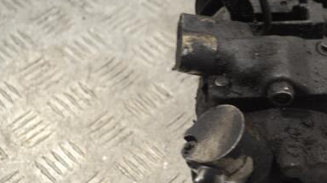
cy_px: 93
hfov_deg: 20.5
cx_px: 221
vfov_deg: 11.6
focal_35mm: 104
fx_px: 901
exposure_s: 1/30
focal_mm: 42
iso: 180
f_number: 5.3
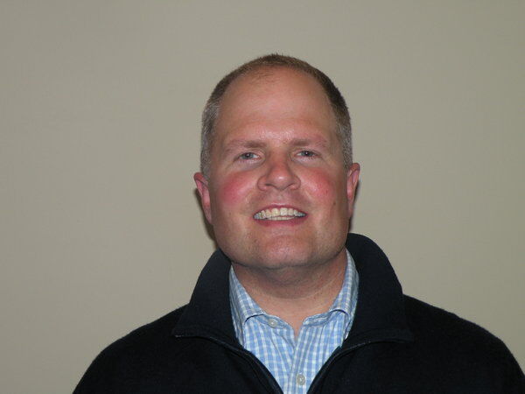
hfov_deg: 25.7
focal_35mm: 76
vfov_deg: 19.4
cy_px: 197
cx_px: 262
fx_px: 1153
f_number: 4
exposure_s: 1/60
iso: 64
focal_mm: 13.4
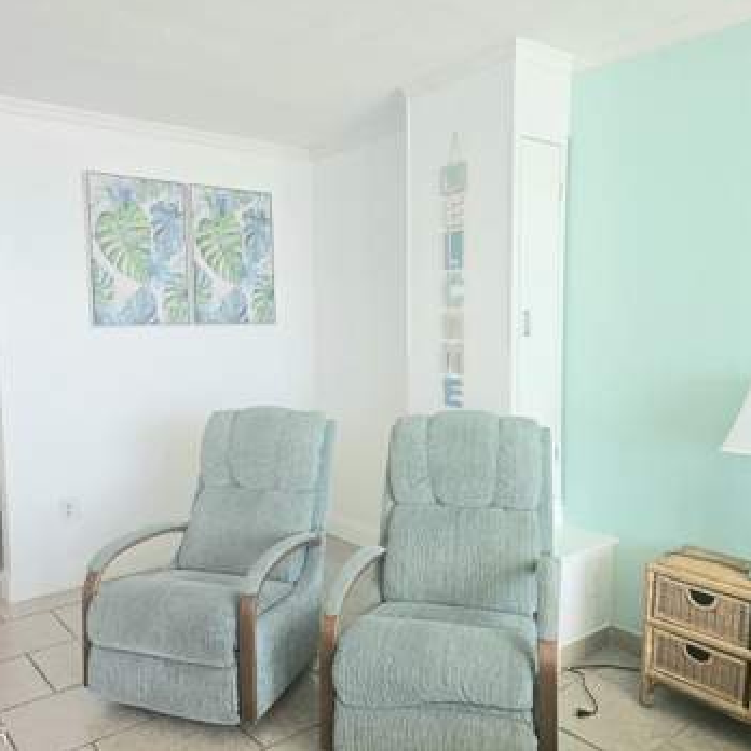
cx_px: 378
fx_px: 687
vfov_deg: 57.3
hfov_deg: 57.3
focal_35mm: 28
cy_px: 381
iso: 160
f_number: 1.7
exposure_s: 1/120
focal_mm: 6.3
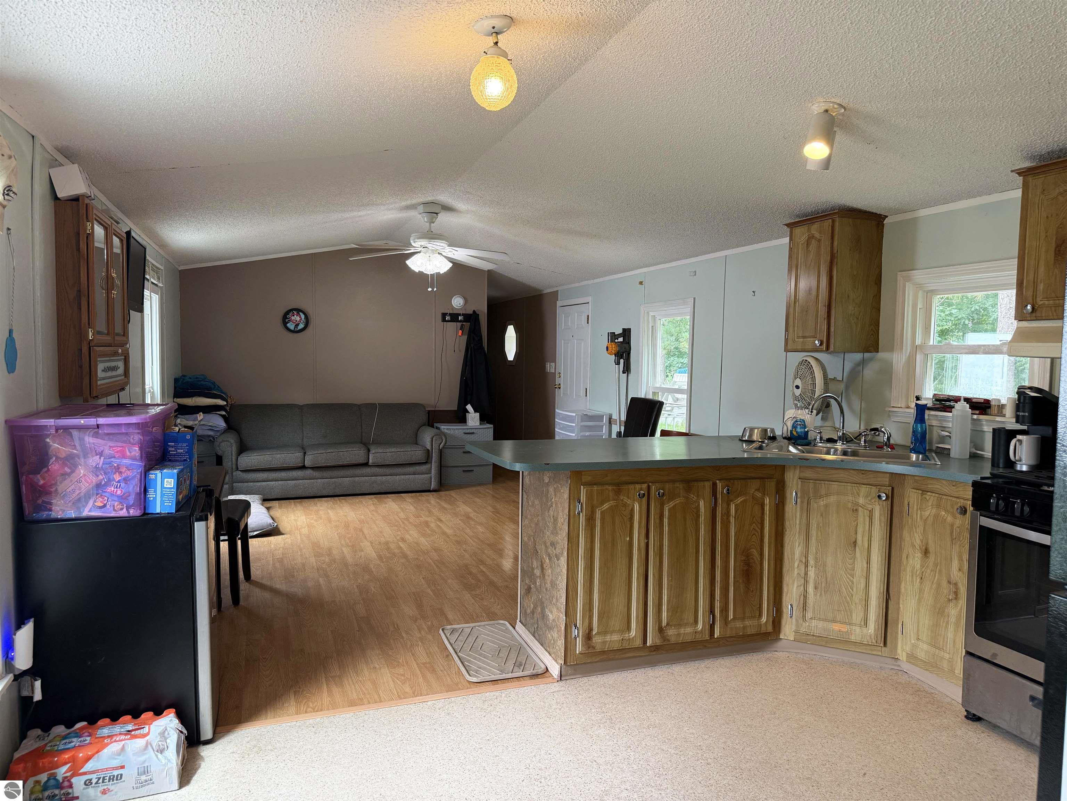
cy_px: 400
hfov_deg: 71.6
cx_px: 534
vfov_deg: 56.8
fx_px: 740
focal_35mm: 24
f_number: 1.78
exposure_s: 1/192
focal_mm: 6.76
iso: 200
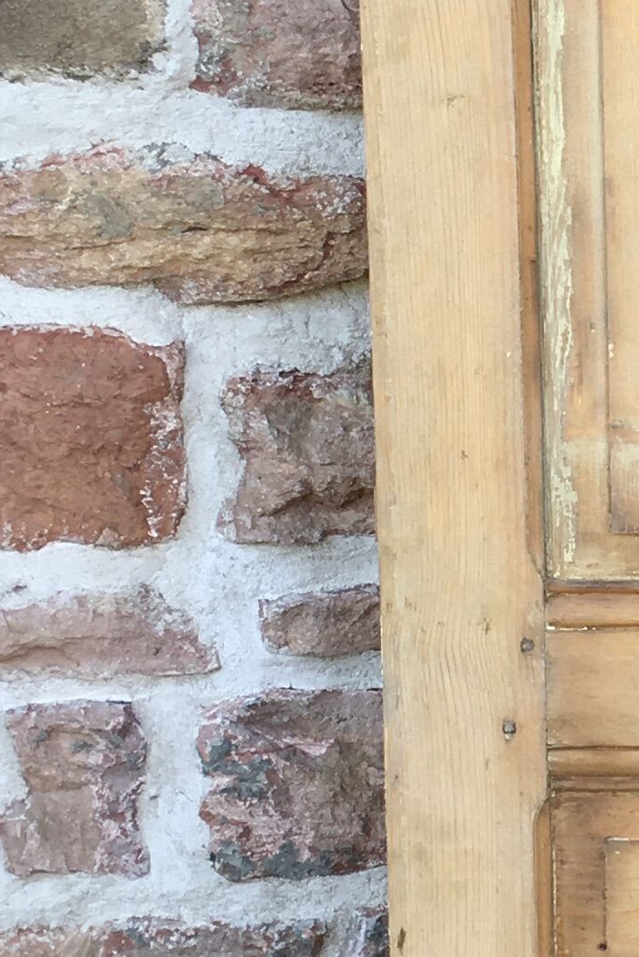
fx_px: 3087
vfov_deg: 17.6
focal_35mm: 116
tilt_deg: -13.9
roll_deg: +0.0
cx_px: 1110
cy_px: 467
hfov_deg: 11.1
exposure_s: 1/131
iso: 25
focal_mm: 4.15
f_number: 2.2
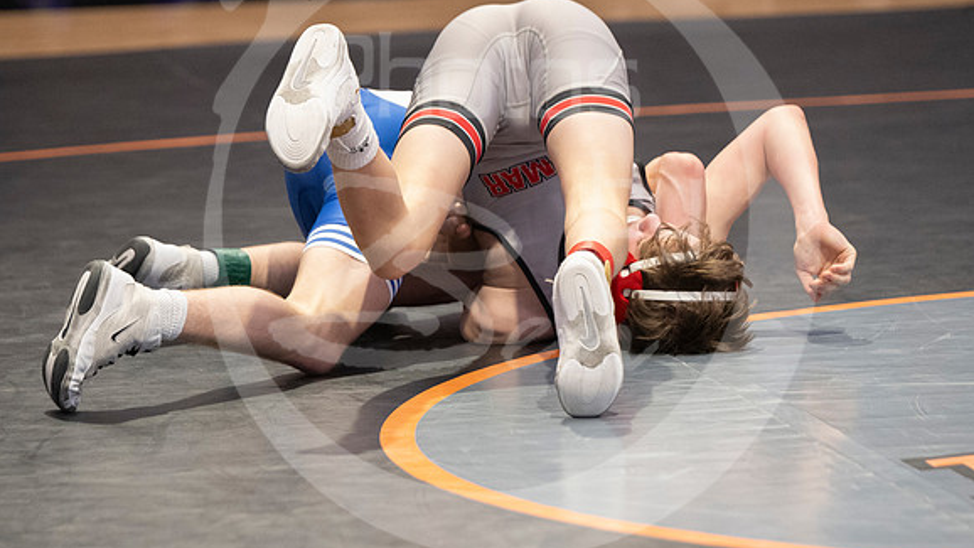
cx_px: 472
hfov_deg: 7.2
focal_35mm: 299
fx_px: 7721
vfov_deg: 4.1
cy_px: 413
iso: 3200
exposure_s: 1/1000
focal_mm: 175
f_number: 2.8
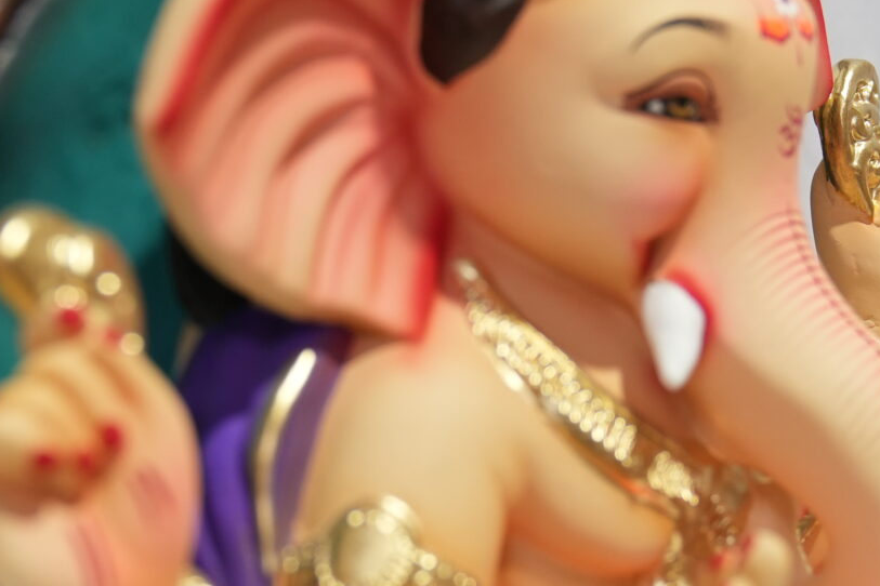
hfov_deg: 19.1
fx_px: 2615
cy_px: 358
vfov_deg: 12.8
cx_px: 563
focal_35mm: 107
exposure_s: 1/200
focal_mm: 34
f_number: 3.5
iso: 800
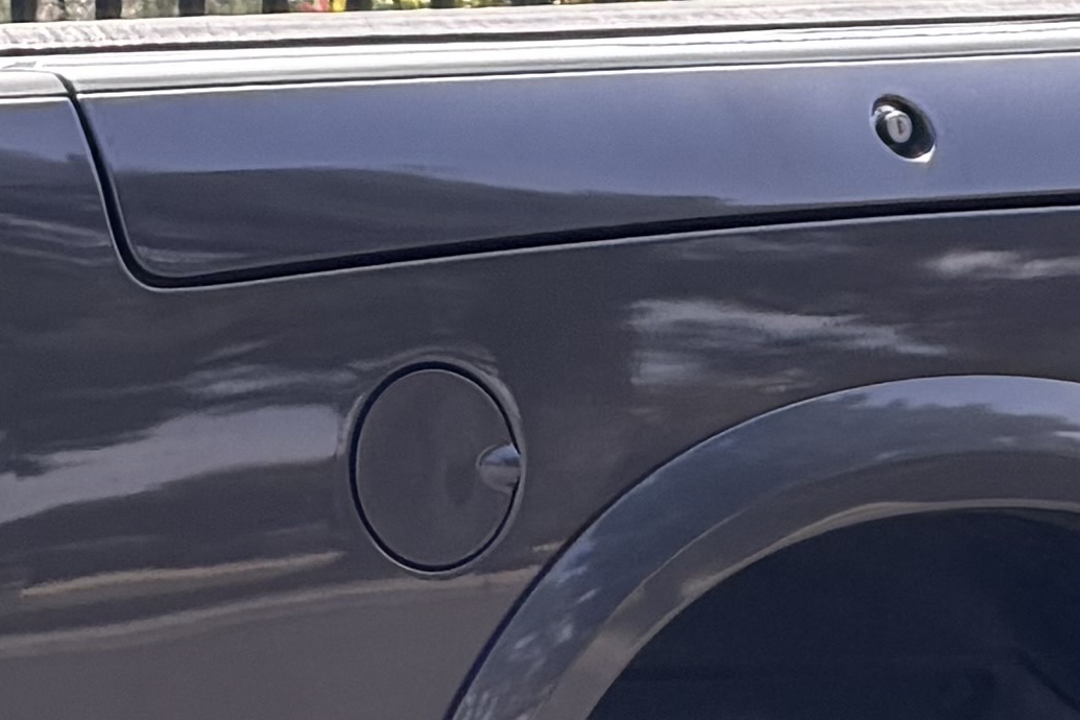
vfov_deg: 2.4
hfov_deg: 3.5
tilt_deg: -2.9
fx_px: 17219
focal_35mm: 574
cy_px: 952
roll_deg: -0.1
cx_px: -1748
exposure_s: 1/540
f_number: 2.8
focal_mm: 16.89
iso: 50
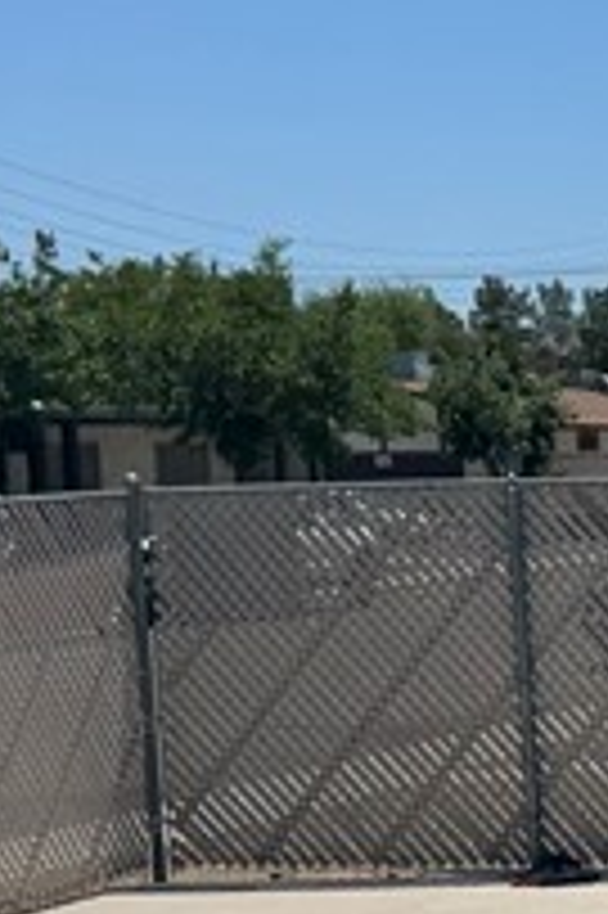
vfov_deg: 16.0
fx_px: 3197
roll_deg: +0.9
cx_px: 1216
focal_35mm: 126
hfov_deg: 10.1
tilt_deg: -9.3
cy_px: 896
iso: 80
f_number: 1.78
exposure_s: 1/12346
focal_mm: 6.76
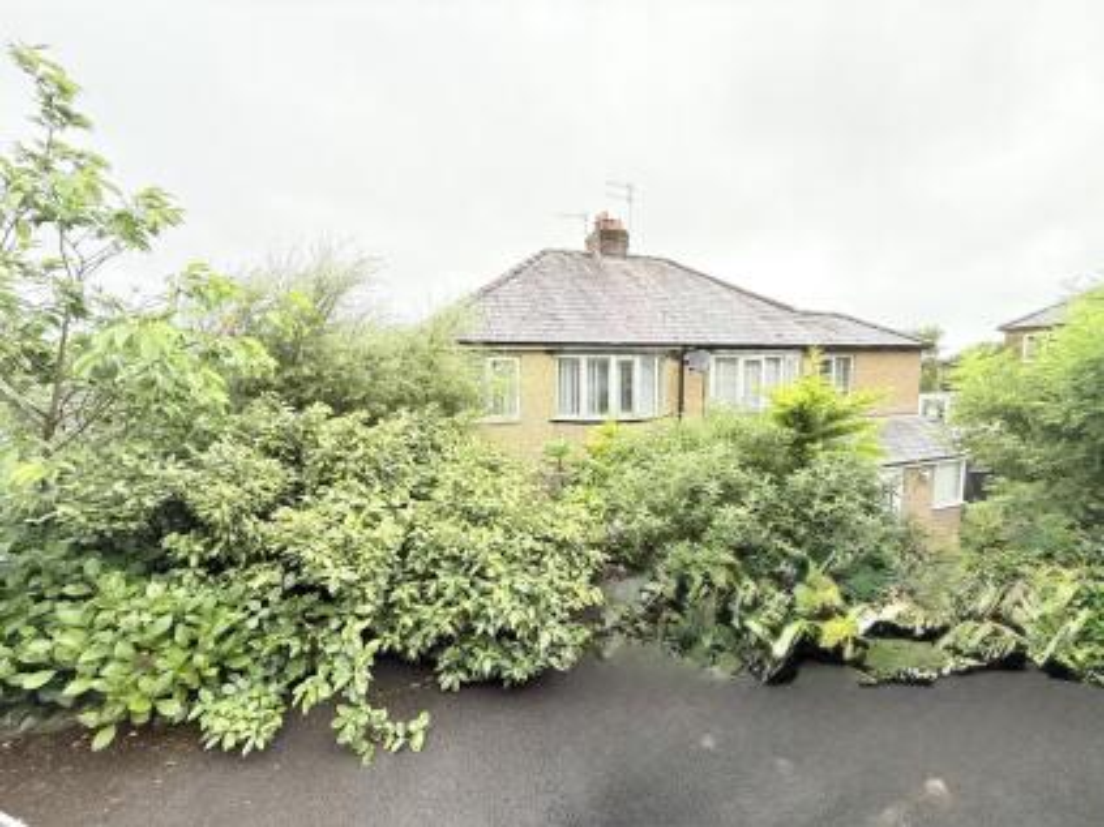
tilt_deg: -5.5
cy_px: 414
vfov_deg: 85.6
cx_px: 552
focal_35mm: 14
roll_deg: -0.7
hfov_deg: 102.1
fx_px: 446
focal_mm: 2.22
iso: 100
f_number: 2.2
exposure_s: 1/99
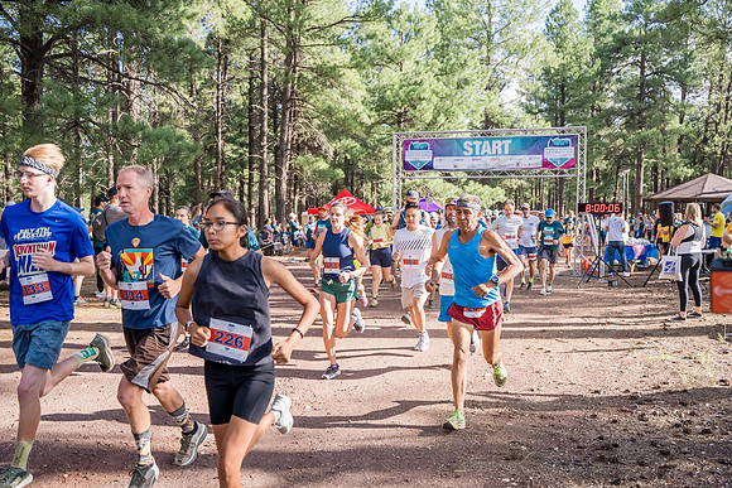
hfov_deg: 59.8
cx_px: 366
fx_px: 637
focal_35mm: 31
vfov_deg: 42.0
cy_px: 244
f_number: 3.2
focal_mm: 31.3
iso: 500
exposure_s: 1/1600
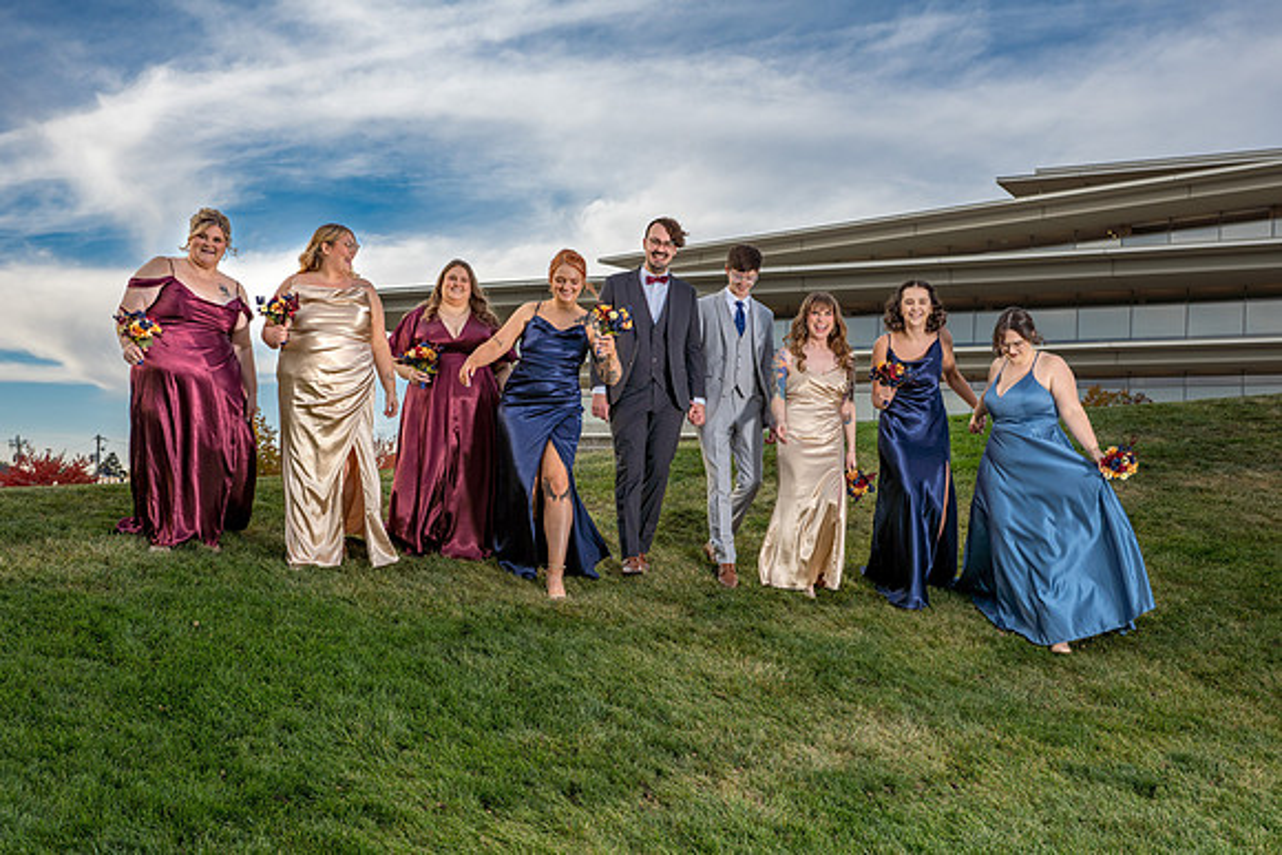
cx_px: 641
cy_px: 428
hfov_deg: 48.4
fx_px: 1425
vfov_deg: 33.4
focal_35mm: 40
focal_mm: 40
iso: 100
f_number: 6.3
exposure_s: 1/250
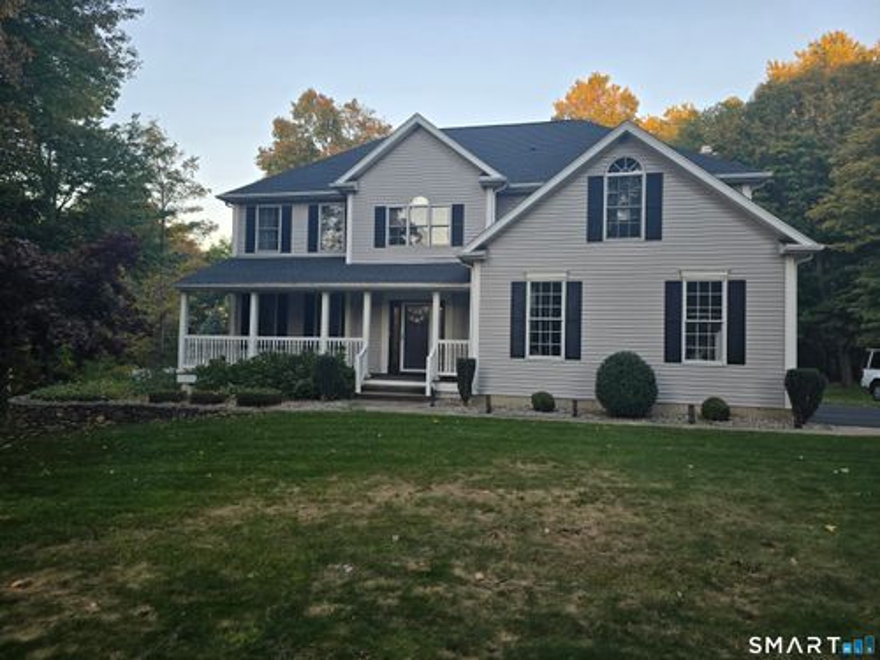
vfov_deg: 58.9
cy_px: 330
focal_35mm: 23
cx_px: 440
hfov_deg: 73.9
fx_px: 585
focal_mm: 6.3
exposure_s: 1/180
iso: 64
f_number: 1.7
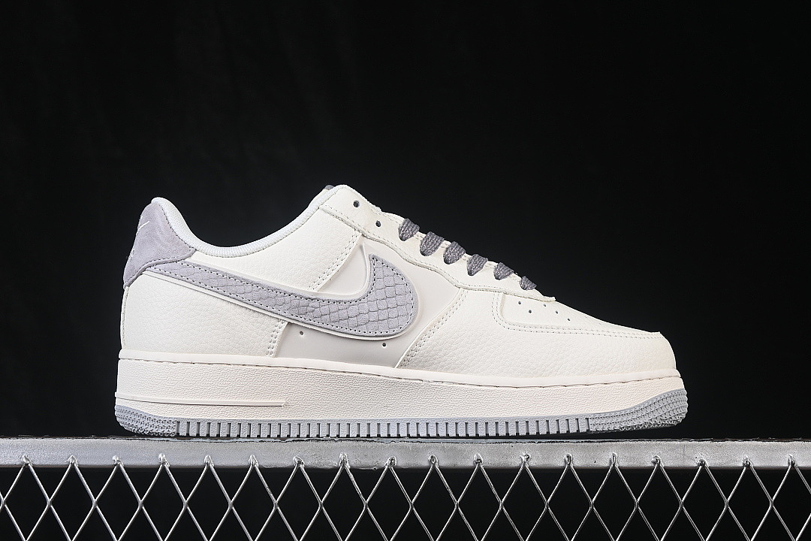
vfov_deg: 18.2
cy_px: 270
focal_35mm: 75
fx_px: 1689
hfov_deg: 27.0
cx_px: 406
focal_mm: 50
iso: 160
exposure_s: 1/80
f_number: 8
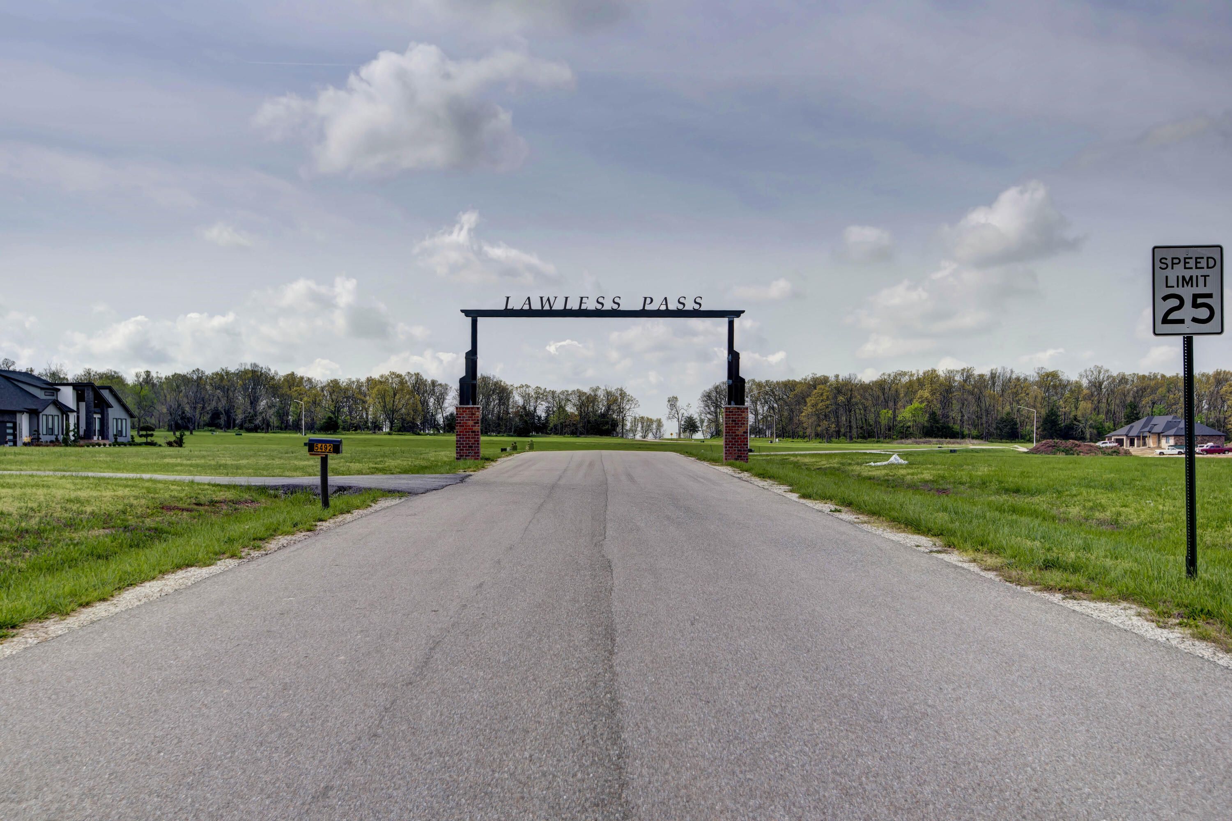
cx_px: 616
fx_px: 1198
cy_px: 410
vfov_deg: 37.9
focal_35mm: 35
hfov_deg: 54.4
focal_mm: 35
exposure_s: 1/800
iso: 100
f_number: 6.3
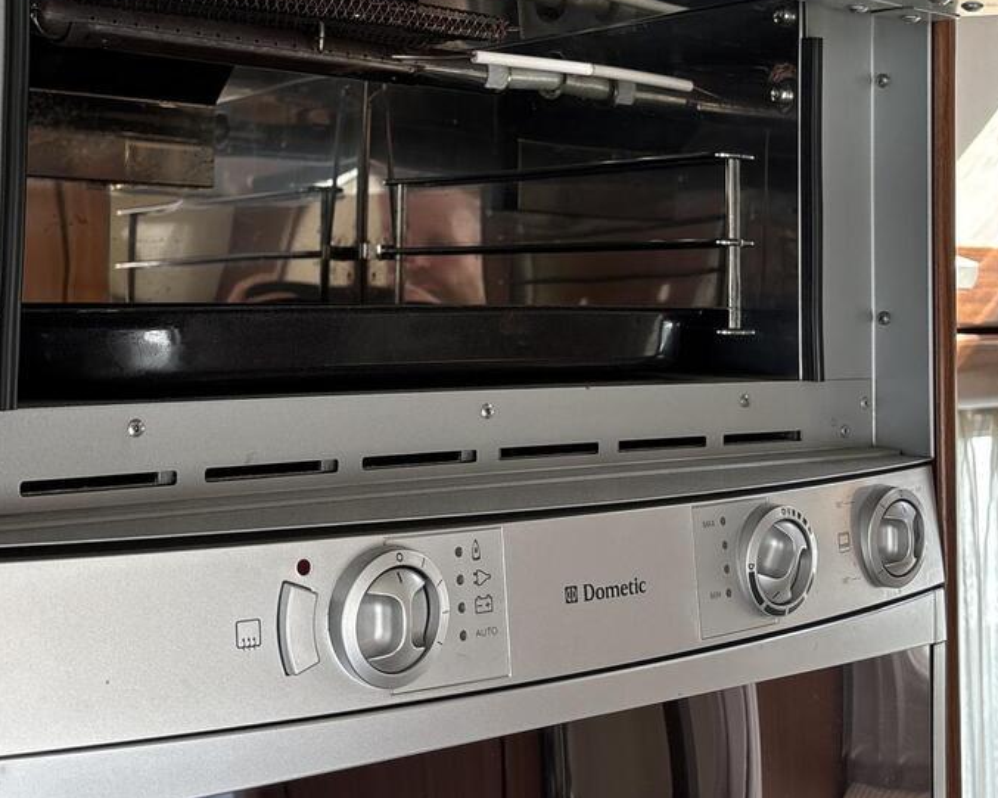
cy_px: 184
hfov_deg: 34.7
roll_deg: -2.3
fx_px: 1594
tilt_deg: +4.4
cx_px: 442
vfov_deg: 27.6
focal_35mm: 54
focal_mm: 5.96
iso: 64
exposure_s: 1/121
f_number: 1.6
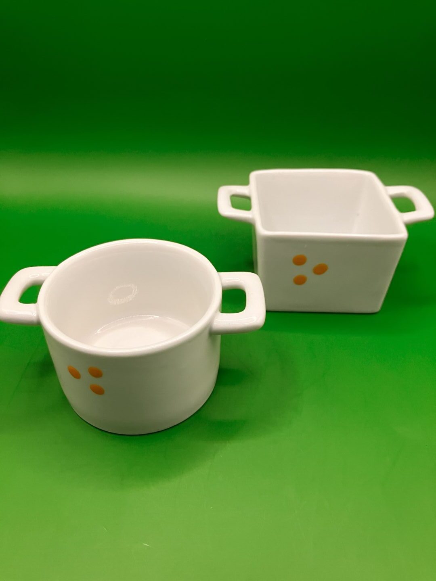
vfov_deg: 63.4
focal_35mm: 28
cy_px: 290
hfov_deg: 49.7
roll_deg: +1.1
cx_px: 218
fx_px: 470
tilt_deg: -38.8
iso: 200
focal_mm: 3.99
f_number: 1.8
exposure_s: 1/60
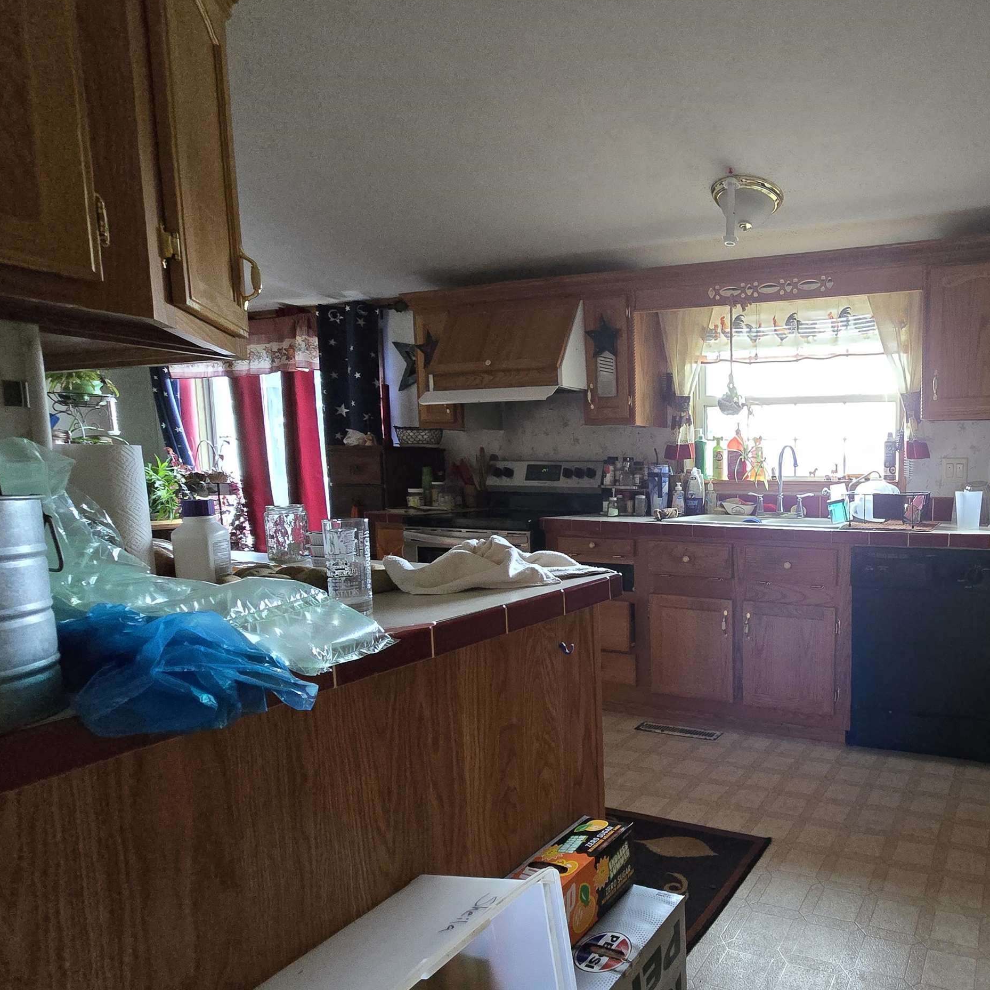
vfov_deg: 77.5
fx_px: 615
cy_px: 539
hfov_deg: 69.3
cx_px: 807
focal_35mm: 19
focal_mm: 2.2
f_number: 2.2
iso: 1000
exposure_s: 1/60
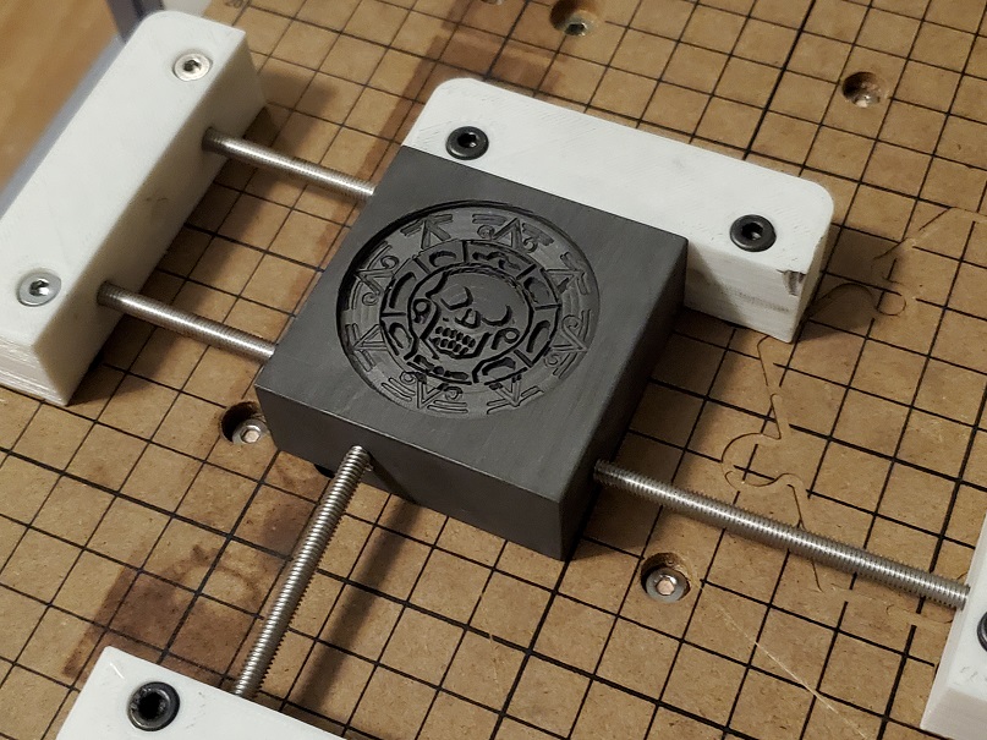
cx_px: 494
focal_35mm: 26
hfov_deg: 67.3
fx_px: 741
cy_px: 370
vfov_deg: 53.1
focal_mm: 4.3
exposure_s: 1/24
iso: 640
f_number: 1.5
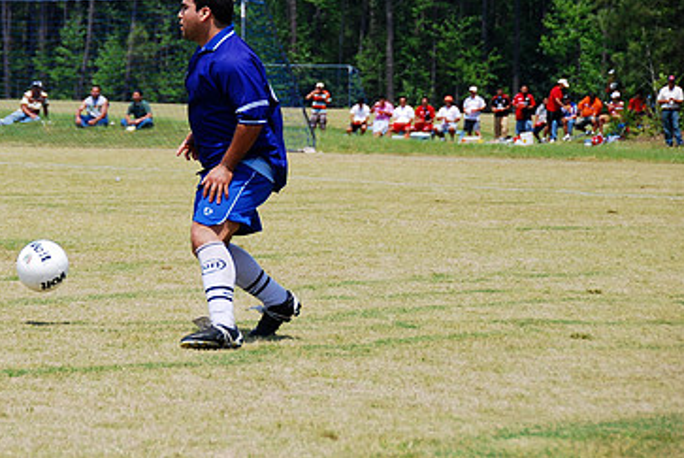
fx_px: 4333
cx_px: 177
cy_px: 94
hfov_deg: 9.0
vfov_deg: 6.0
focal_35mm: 228
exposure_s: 1/400
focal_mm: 95
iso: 100
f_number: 5.3
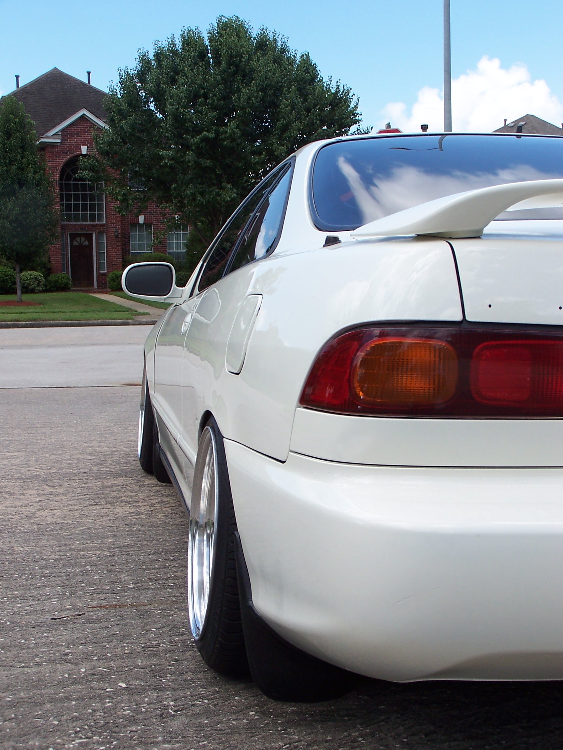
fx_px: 1214
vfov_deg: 34.3
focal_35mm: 56
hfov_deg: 26.1
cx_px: 282
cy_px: 375
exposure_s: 1/500
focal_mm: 9.3
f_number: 4.5
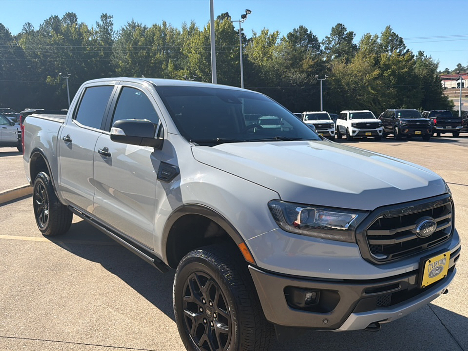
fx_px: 338
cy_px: 176
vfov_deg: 54.9
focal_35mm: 25
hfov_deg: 69.4
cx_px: 234
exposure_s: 1/4405
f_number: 1.78
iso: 80
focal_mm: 6.76
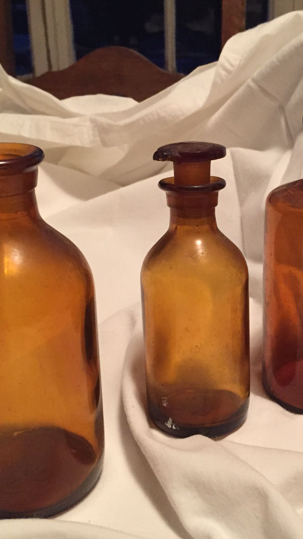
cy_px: 274
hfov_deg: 27.5
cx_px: 213
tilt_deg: -23.5
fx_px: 614
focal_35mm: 43
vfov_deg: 47.4
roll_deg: -0.4
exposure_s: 1/17
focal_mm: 4.15
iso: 320
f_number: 2.2
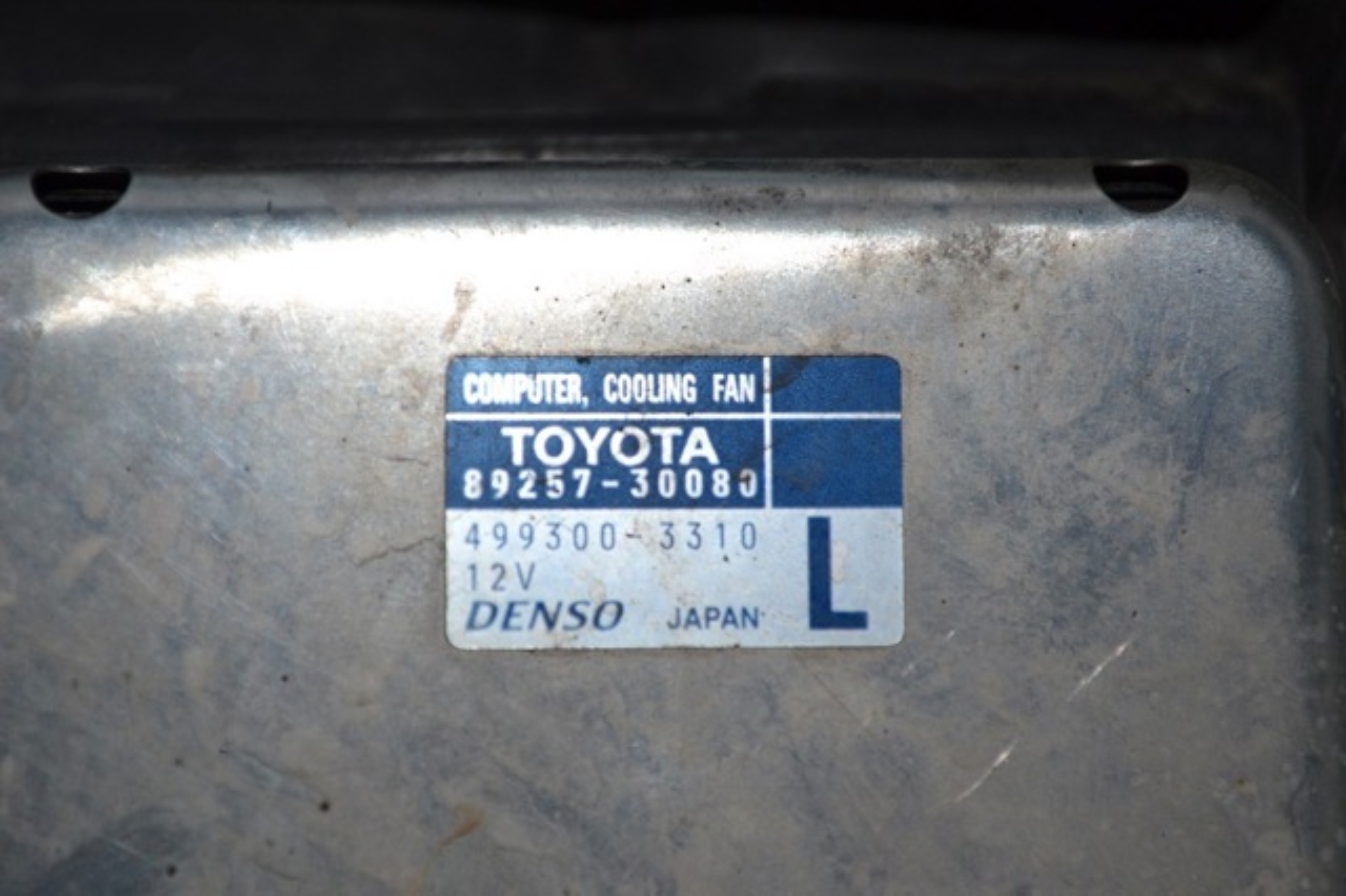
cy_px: 448
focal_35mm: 82
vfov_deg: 16.5
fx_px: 3083
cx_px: 673
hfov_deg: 24.6
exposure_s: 1/60
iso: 140
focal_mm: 55
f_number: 5.6
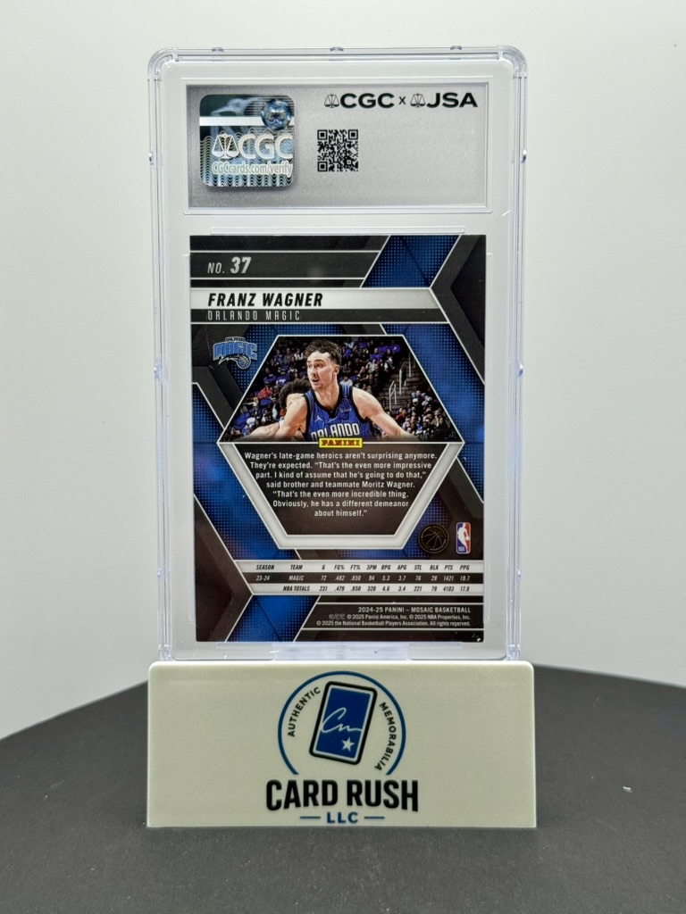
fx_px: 1268
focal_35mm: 48
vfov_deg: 39.7
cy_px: 457
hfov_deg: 30.3
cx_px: 343
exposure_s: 1/205
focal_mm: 6.76
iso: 50
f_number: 1.78
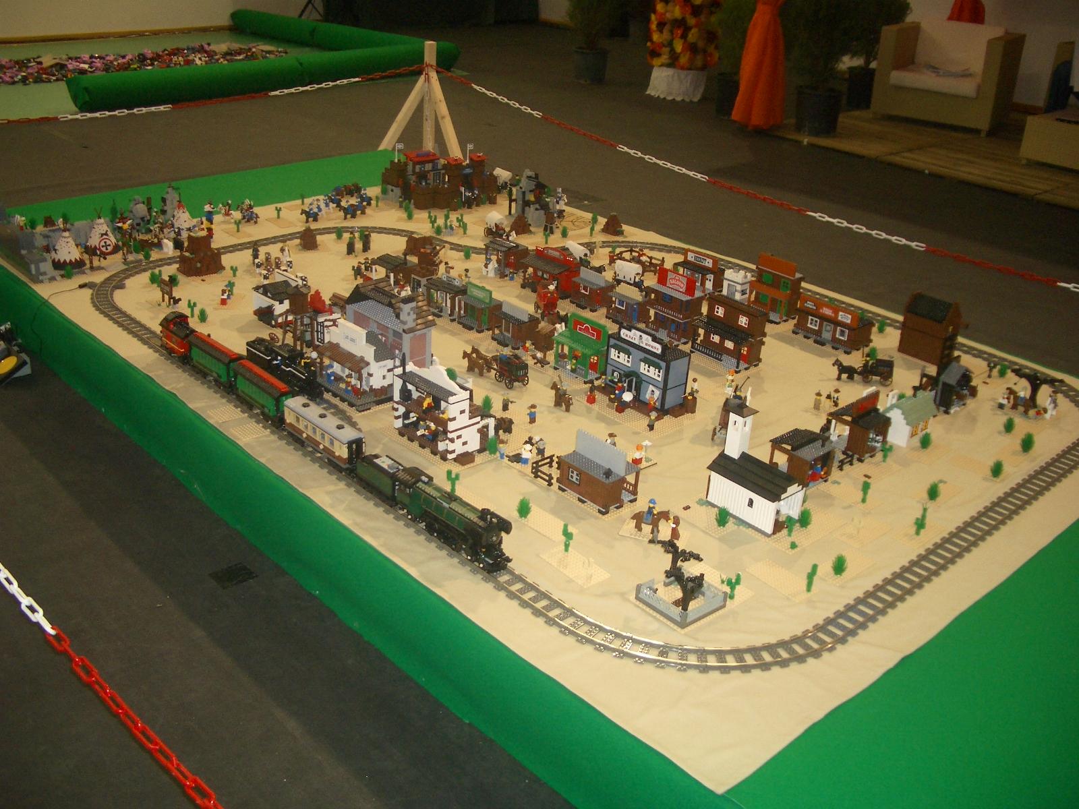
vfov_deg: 40.7
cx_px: 540
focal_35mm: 35
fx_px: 1091
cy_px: 404
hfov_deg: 52.6
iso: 100
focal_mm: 5.8
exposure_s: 1/60
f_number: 2.6
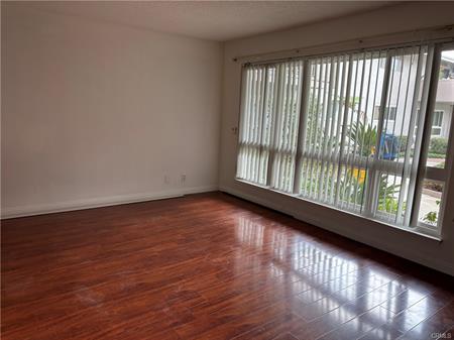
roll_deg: -2.1
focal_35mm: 26
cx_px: 227
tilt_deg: -10.2
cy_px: 170
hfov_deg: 67.3
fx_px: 341
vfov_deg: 53.0
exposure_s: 1/120
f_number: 1.6
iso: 100
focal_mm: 5.96
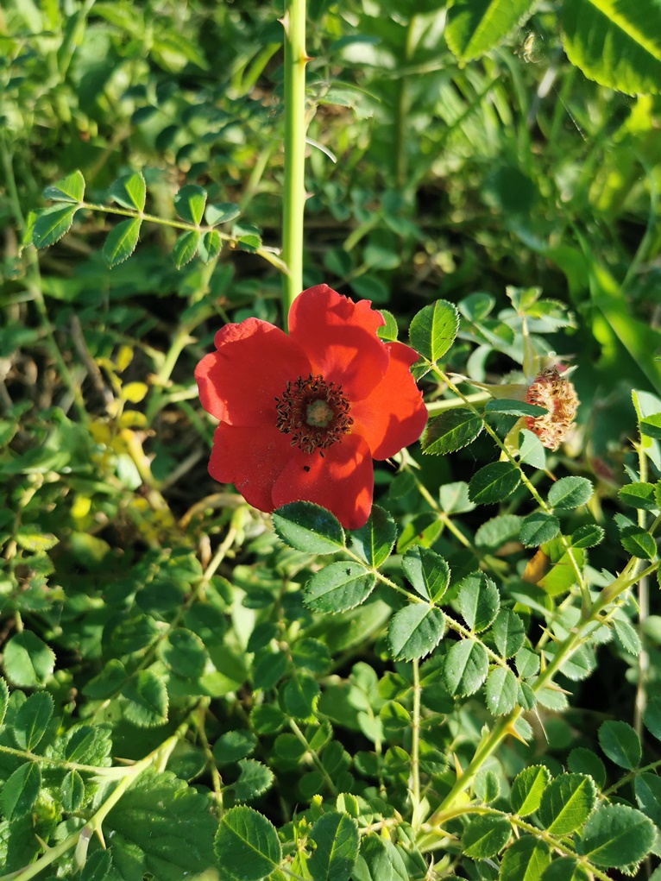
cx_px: 330
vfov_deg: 65.3
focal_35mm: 27
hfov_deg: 51.4
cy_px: 440
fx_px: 687
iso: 50
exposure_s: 1/978
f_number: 1.8
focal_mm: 5.58
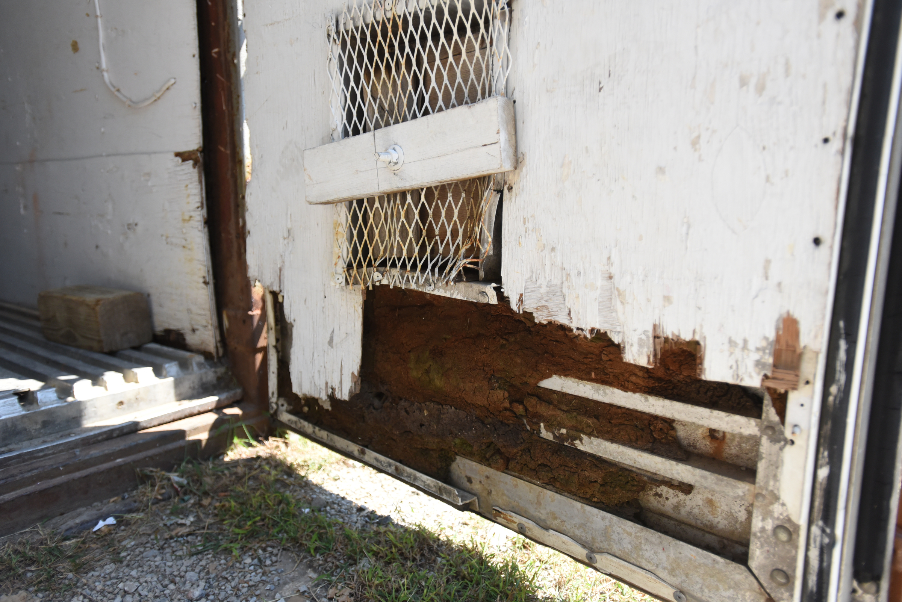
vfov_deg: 51.3
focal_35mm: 25
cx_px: 451
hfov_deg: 71.5
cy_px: 301
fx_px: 627
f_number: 2.8
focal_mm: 25
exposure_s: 1/4000
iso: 1250
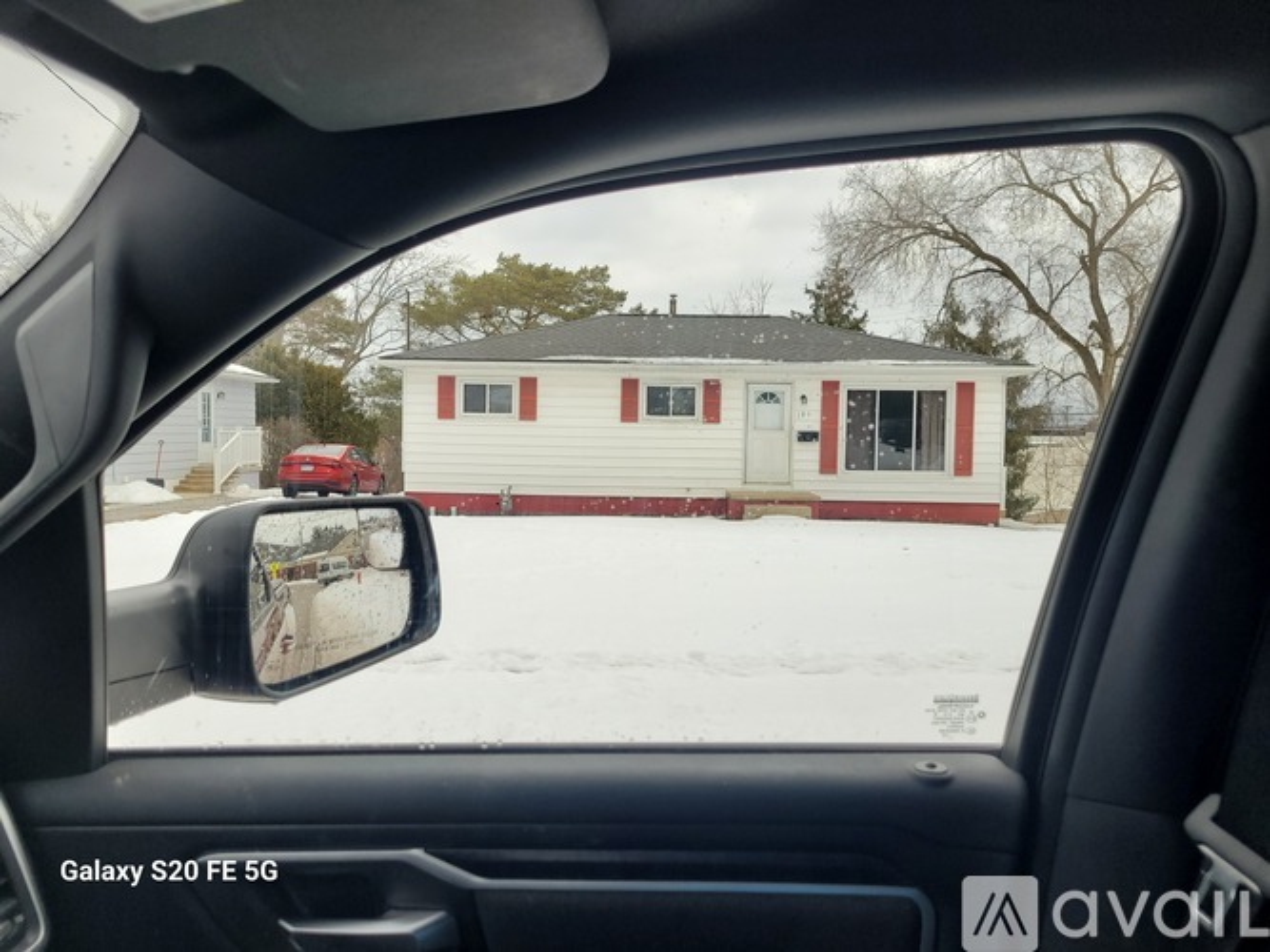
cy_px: 476
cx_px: 635
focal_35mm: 26
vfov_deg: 53.0
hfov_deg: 67.3
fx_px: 954
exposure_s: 1/532
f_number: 1.8
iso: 40
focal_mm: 5.4
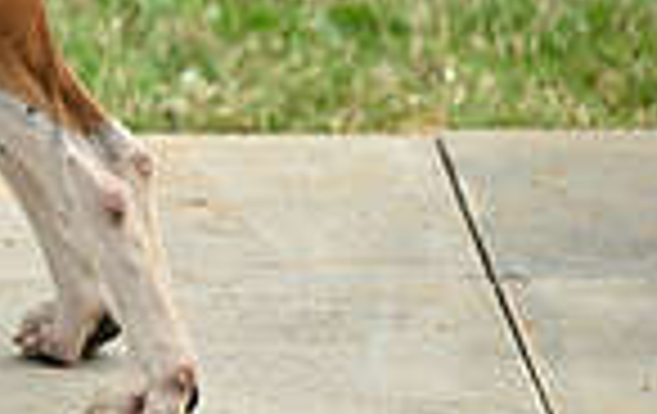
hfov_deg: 3.2
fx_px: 11594
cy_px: -286
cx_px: -612
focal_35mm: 646
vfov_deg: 2.0
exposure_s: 1/1000
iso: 220
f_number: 4.5
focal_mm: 160
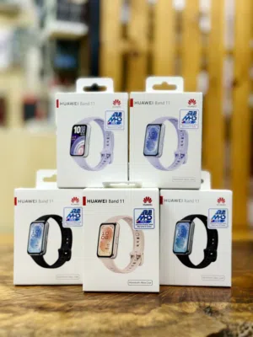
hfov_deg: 30.3
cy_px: 168
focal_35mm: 48
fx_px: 468
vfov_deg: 39.7
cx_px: 126
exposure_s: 1/50
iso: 80
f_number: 1.78
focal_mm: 6.86
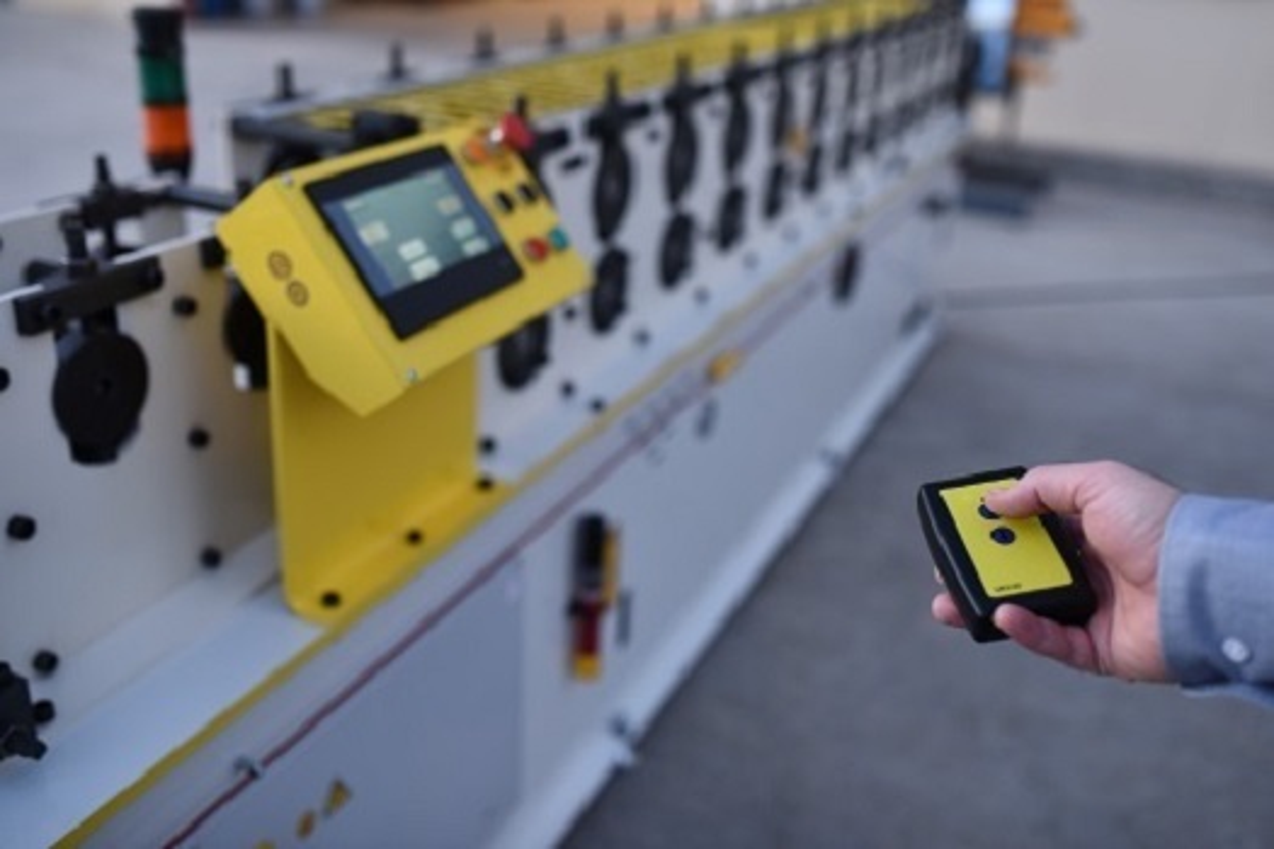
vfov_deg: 37.9
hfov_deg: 54.4
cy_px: 424
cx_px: 637
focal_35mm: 35
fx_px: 1239
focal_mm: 35
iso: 400
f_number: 2
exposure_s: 1/125
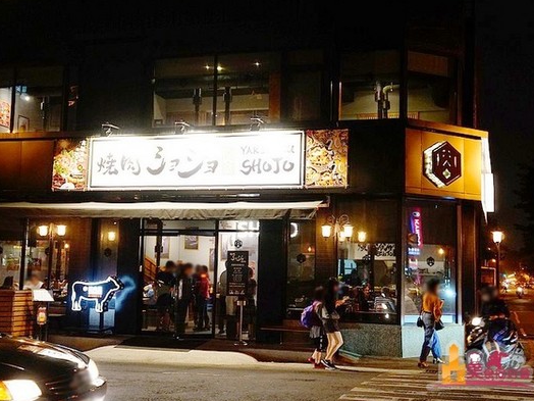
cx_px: 251
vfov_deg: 32.5
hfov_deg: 42.4
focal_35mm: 45
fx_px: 687
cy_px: 201
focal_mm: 27
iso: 3200
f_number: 4
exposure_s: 1/60
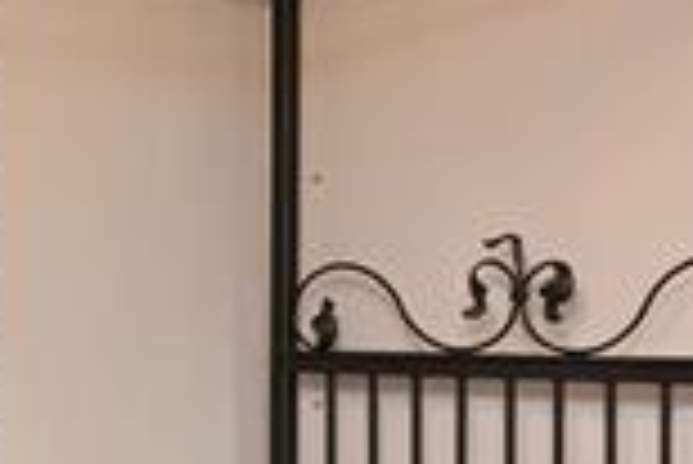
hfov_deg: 21.3
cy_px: 586
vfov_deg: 14.2
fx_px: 1792
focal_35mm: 93
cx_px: 40
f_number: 6.3
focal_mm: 14
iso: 1250
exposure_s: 1/60
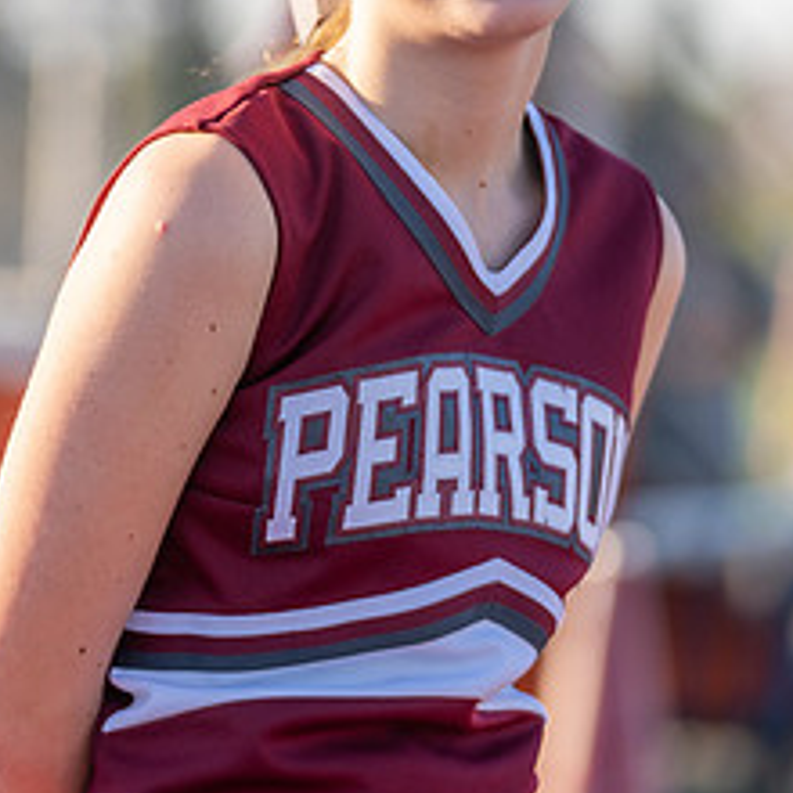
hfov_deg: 5.4
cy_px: 164
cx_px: 422
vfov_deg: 5.4
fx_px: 8475
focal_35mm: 327
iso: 100
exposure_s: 1/1000
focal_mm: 146
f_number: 2.8
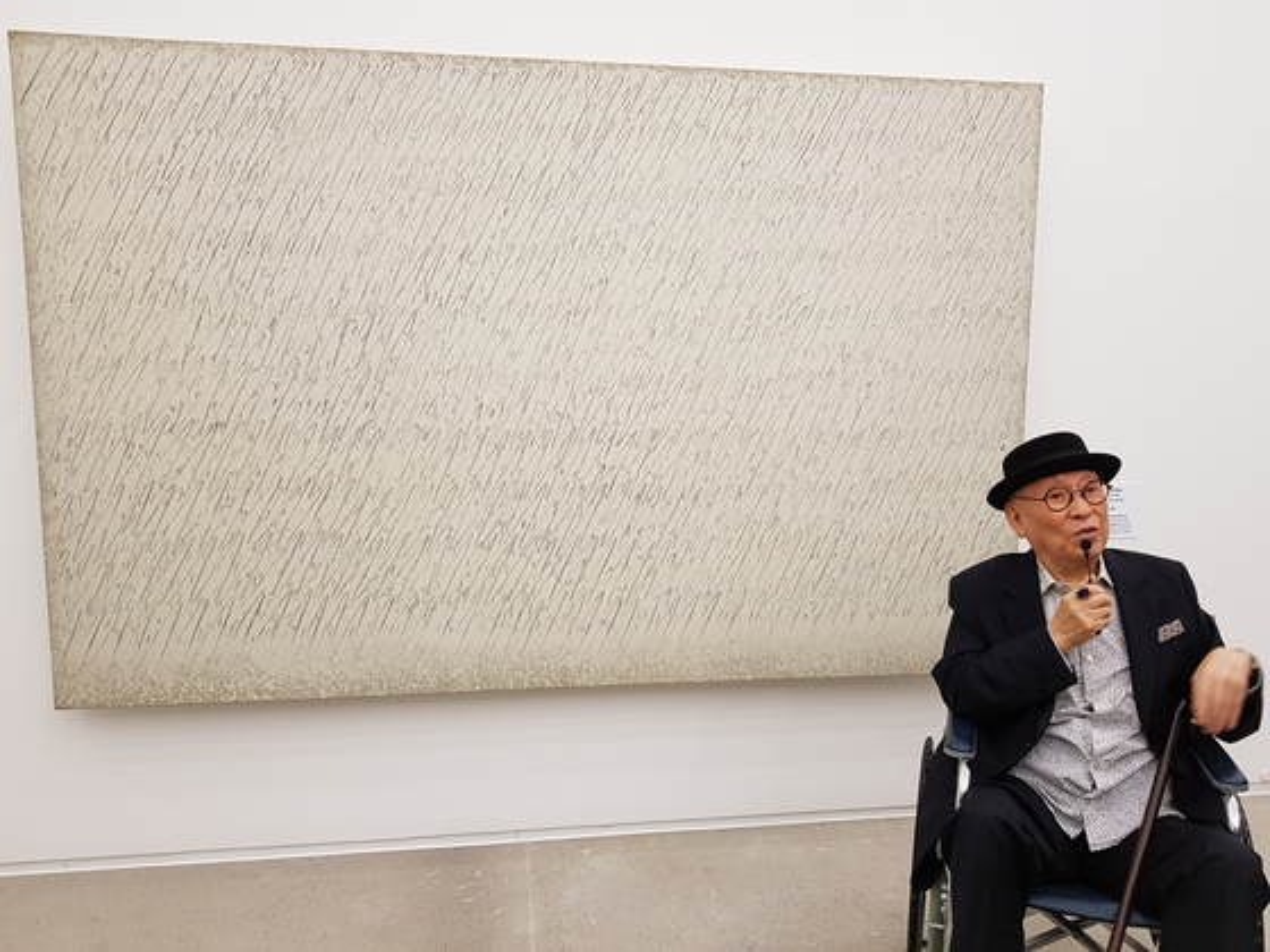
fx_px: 954
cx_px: 635
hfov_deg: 67.3
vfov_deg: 53.1
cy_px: 476
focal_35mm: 26
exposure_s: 1/30
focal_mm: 4.3
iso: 160
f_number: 1.7
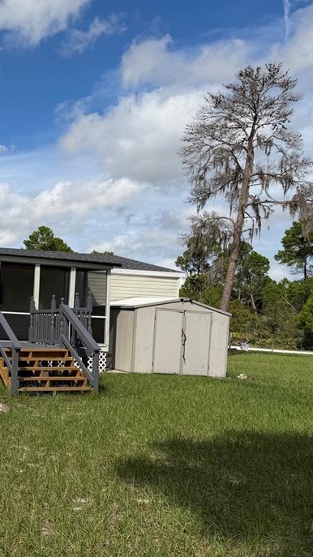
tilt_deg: +2.1
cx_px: -49
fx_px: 576
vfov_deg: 51.6
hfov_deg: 27.3
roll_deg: -2.4
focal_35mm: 39
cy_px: 298
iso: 80
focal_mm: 6.76
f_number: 1.78
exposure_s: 1/7353
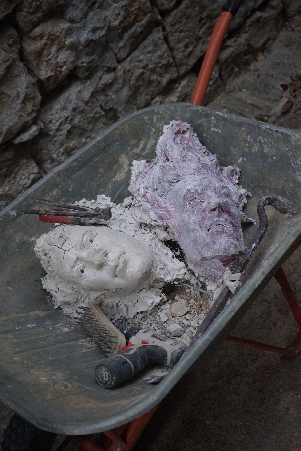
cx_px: 150
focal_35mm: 58
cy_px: 226
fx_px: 727
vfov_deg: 34.5
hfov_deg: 23.4
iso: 6400
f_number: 5.6
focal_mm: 58
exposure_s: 1/100
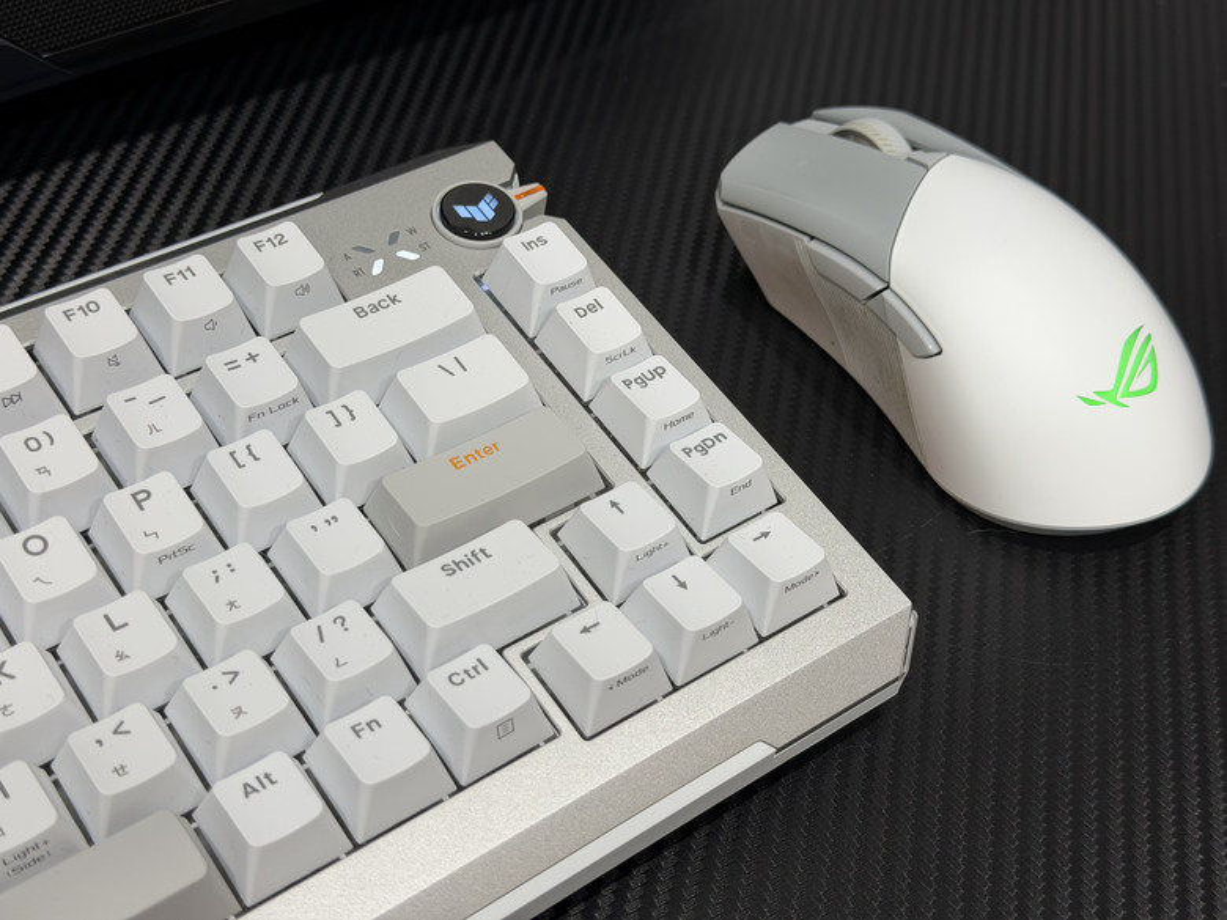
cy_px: 460
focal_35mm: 48
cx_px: 614
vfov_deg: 30.3
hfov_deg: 39.7
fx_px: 1701
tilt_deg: -48.4
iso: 64
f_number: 1.78
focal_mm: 6.76
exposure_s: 1/60
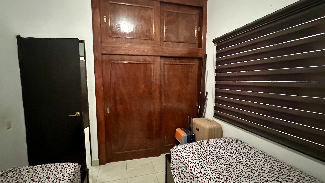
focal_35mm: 16
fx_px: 138
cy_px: 92
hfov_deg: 99.3
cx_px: 158
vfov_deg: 67.1
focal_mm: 2.22
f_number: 2.2
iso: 1600
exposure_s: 1/30
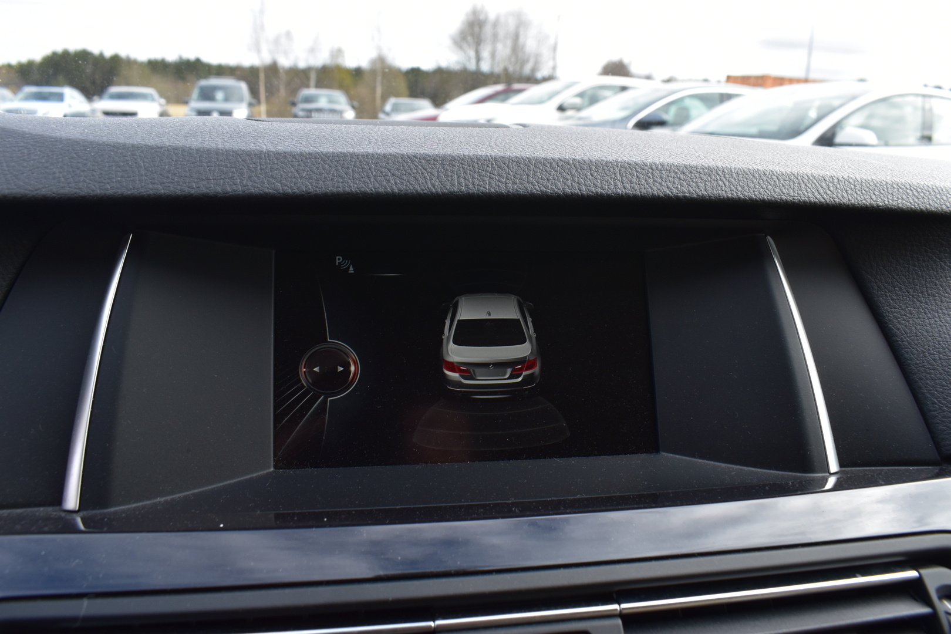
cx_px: 476
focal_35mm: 27
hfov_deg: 67.4
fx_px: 713
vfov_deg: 47.9
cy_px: 317
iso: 400
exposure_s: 1/125
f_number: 9.5
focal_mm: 18
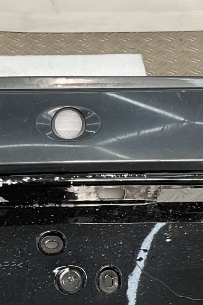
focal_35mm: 109
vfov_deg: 18.3
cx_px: 70
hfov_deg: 12.6
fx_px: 922
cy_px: 305
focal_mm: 3
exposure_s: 1/120
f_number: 1.8
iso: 20
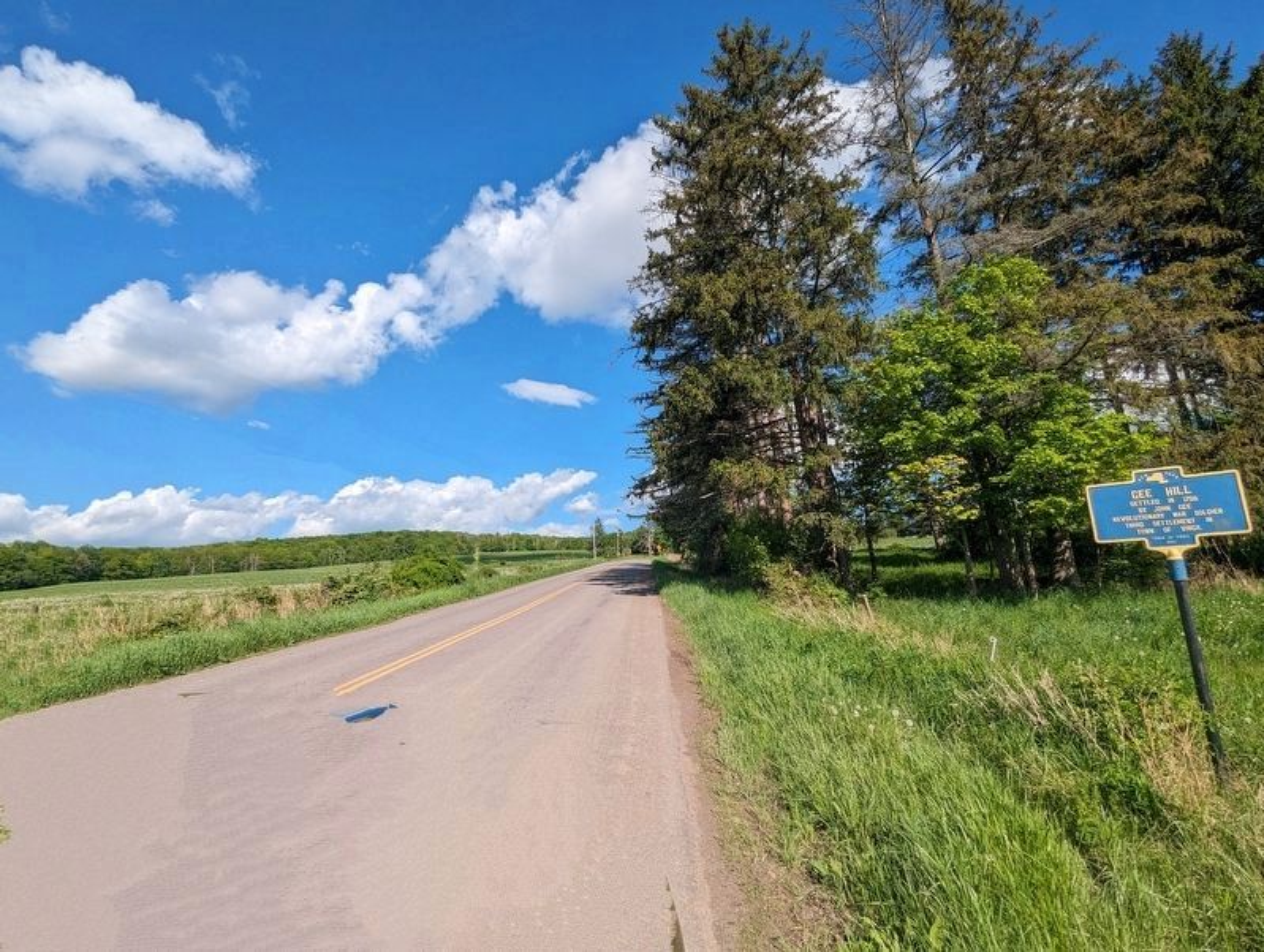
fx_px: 585
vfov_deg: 78.3
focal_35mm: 16
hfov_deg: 94.4
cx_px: 632
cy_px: 476
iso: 49
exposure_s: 1/1543
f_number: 2.2
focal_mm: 2.35
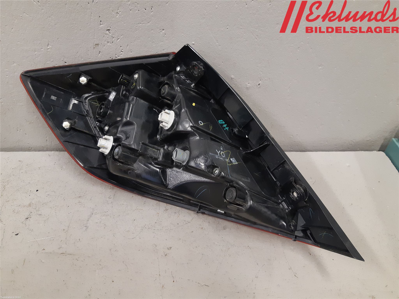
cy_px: 150
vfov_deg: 53.1
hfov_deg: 67.3
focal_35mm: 26
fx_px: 300
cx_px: 200
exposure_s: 1/50
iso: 200
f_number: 1.7
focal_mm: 3.93
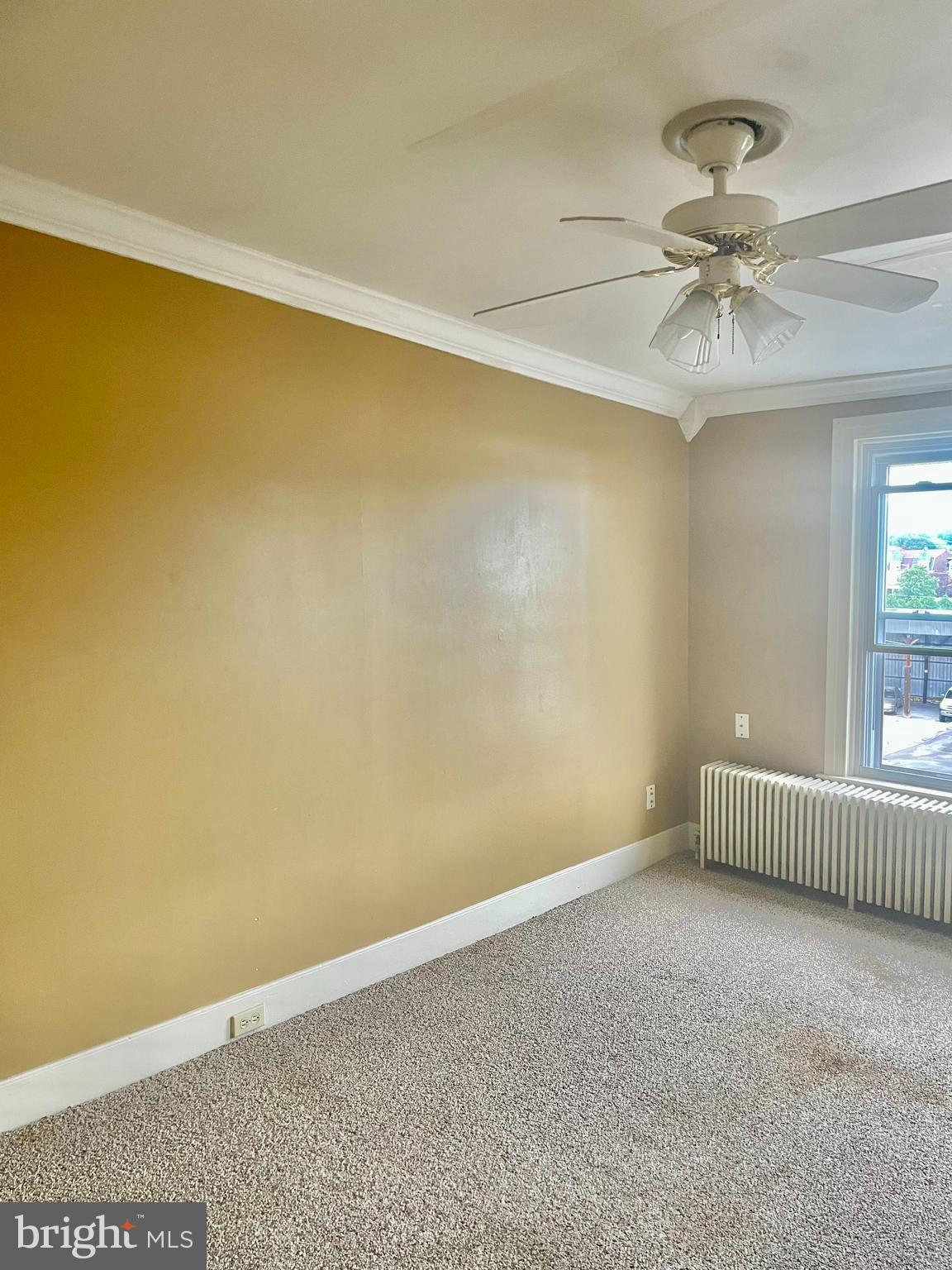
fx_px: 953
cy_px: 635
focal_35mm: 26
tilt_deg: -4.1
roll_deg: +0.9
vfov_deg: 67.3
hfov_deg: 53.1
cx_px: 476
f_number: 1.6
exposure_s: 1/79
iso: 125
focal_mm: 4.2
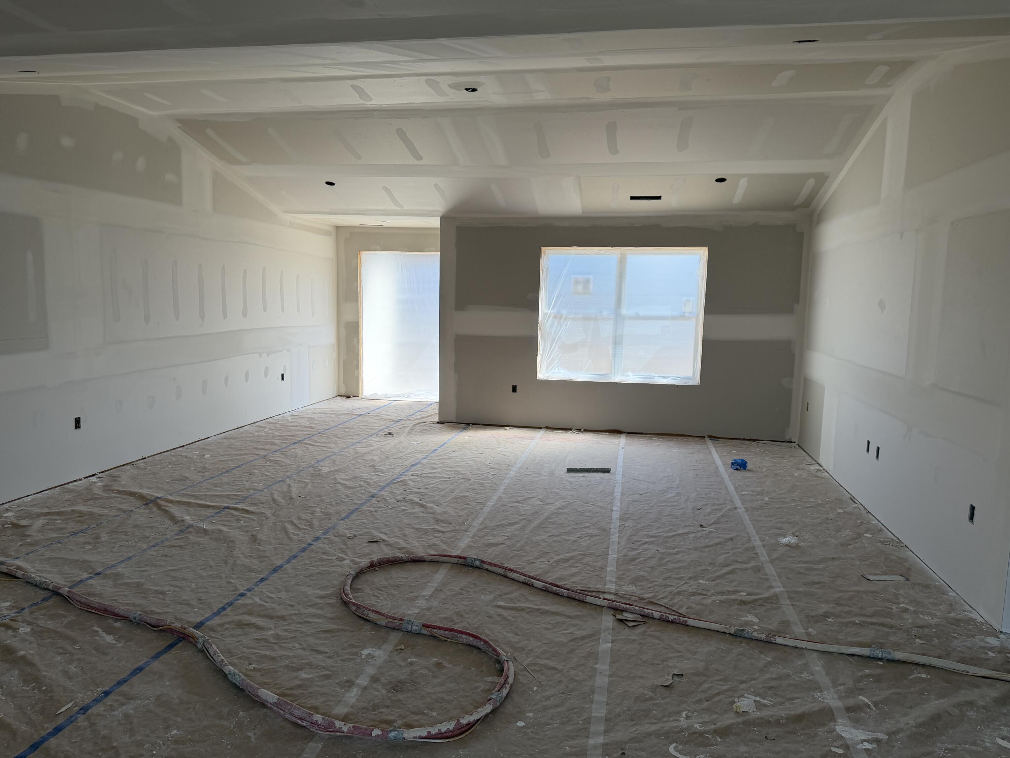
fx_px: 700
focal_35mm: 24
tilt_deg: -5.1
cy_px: 379
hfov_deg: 71.6
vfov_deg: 56.8
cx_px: 505
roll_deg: -0.3
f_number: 1.78
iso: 100
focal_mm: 6.76
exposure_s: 1/898
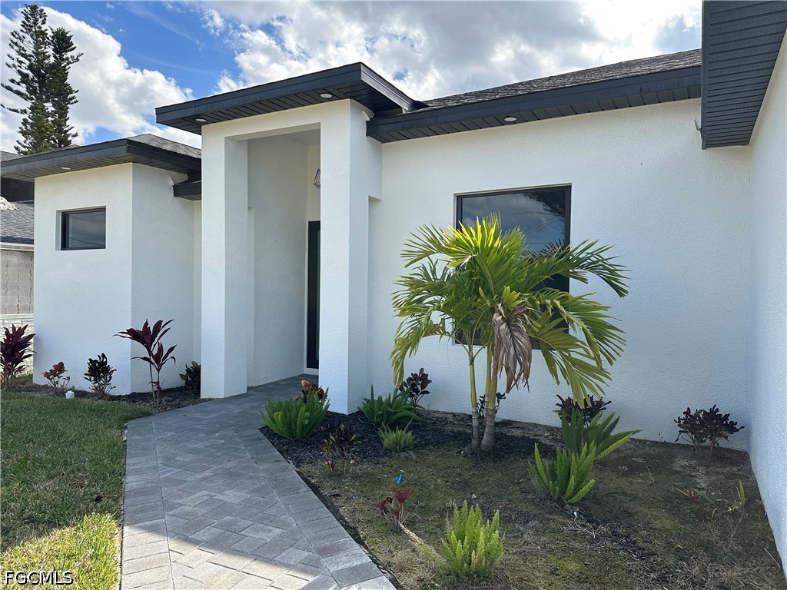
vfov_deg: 56.8
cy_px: 295
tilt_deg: -3.4
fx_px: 546
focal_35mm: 24
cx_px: 394
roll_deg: -2.5
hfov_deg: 71.6
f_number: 1.78
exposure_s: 1/2525
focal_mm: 6.86
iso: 80
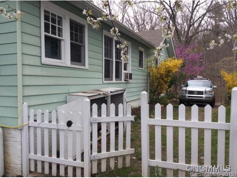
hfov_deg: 56.8
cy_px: 89
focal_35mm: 32
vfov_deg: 44.2
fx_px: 219
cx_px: 118
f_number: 2.4
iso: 32
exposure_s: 1/146
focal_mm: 3.3
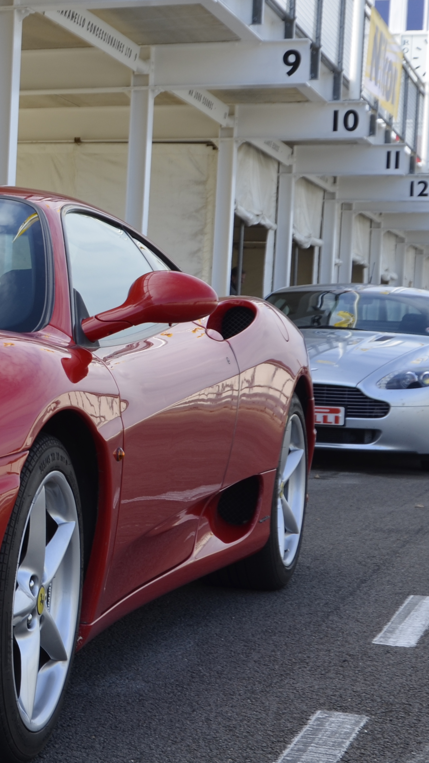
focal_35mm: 82
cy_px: 452
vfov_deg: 25.9
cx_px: -276
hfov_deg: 13.6
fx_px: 1659
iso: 100
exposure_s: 1/160
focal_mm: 24
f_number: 6.3
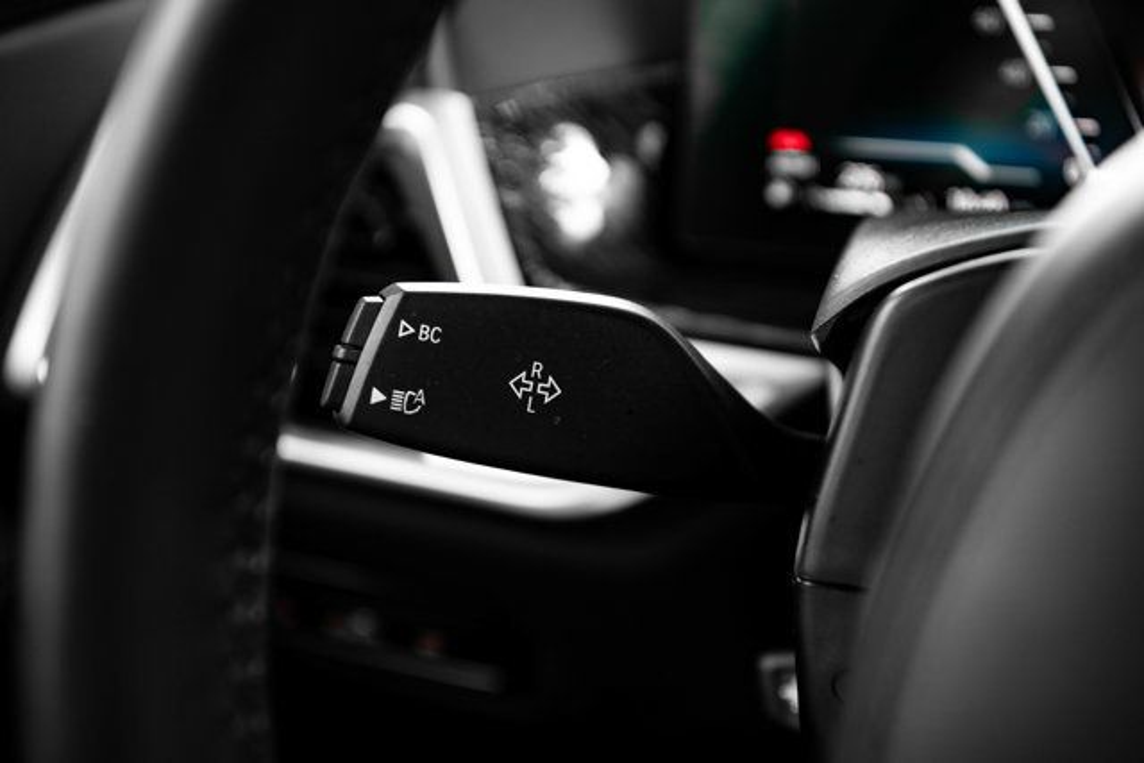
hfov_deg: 41.1
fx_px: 1526
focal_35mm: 48
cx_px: 572
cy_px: 382
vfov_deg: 28.1
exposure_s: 1/160
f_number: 3.2
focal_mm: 48
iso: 800
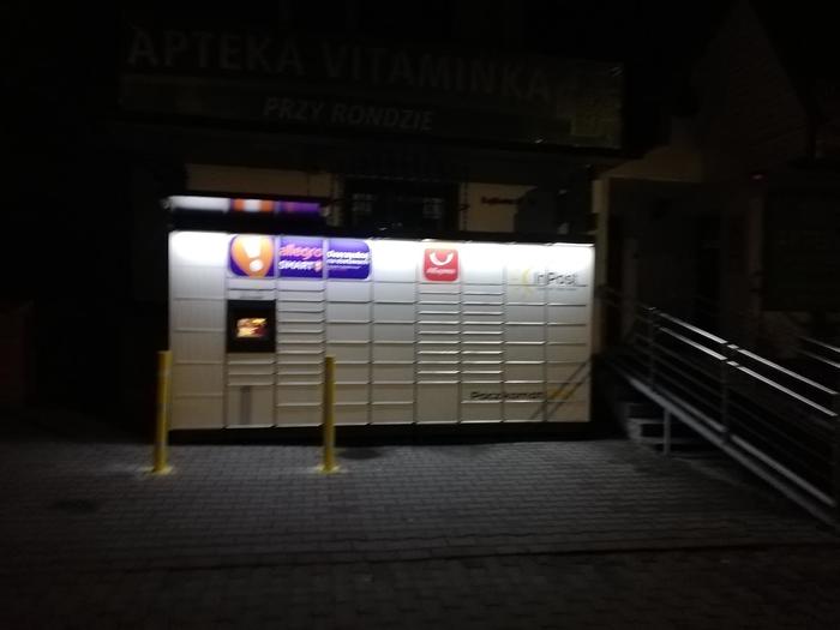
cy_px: 315
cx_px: 420
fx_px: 631
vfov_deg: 53.1
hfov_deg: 67.3
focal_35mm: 26
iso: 640
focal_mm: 3.81
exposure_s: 1/20
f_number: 2.2
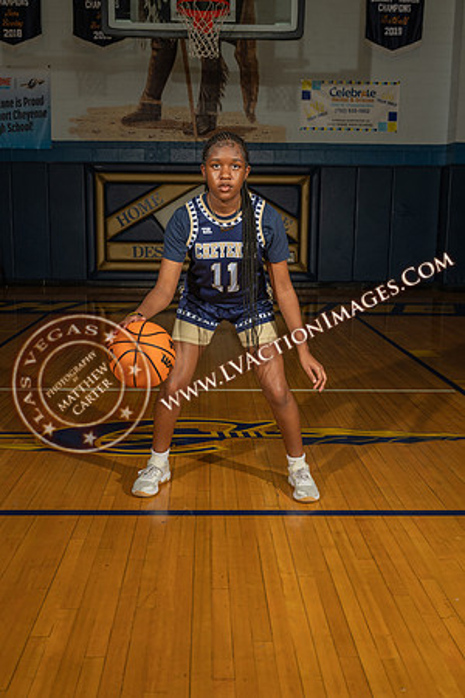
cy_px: 349
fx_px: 736
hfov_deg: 35.1
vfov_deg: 50.7
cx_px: 232
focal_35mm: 38
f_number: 7.1
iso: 160
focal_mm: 38
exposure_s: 1/200
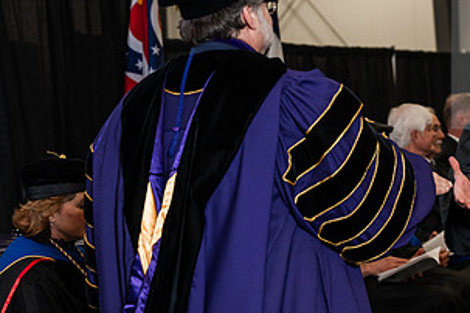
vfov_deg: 10.2
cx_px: 405
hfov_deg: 15.2
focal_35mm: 134
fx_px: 1749
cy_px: 187
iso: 1250
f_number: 4.5
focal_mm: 70
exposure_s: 1/200
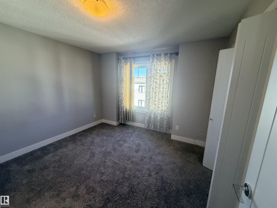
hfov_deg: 102.1
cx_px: 138
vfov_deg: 85.7
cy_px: 104
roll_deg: +0.0
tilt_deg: -9.4
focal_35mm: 14
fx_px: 112
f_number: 2.2
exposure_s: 1/120
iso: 320
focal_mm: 2.22
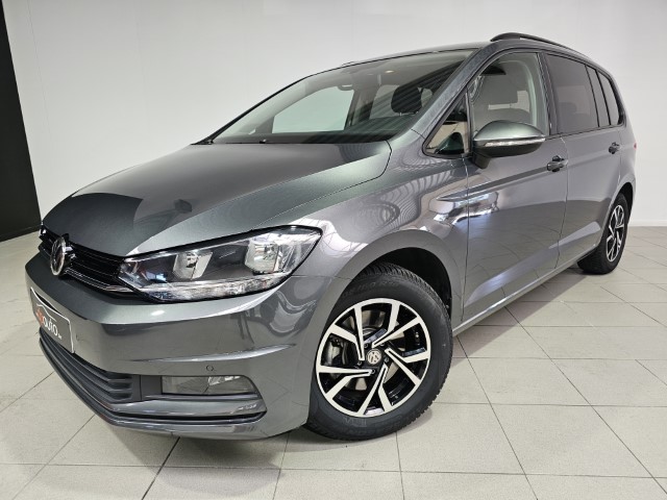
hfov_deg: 73.9
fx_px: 443
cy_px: 250
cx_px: 334
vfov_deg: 58.9
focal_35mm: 23
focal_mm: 6.3
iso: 64
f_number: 1.7
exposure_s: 1/100
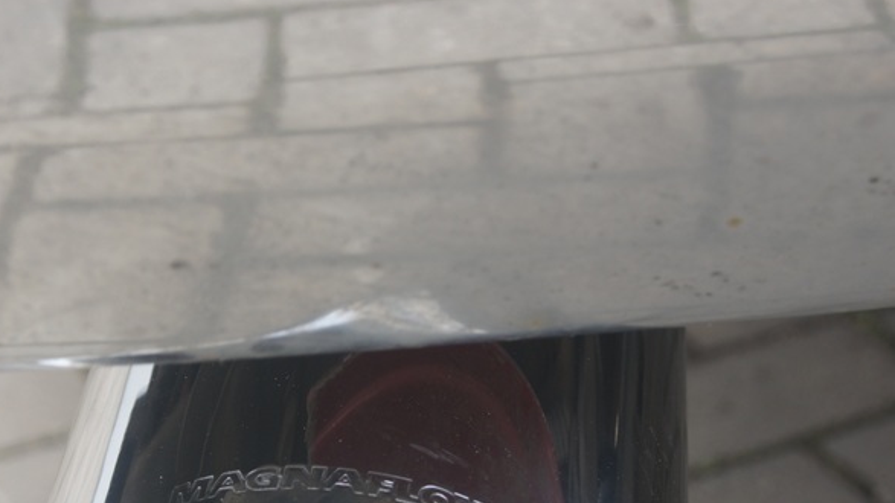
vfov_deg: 10.3
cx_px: 322
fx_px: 2793
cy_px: 398
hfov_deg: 18.2
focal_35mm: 118
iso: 200
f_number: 7.1
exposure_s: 1/100
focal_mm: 55
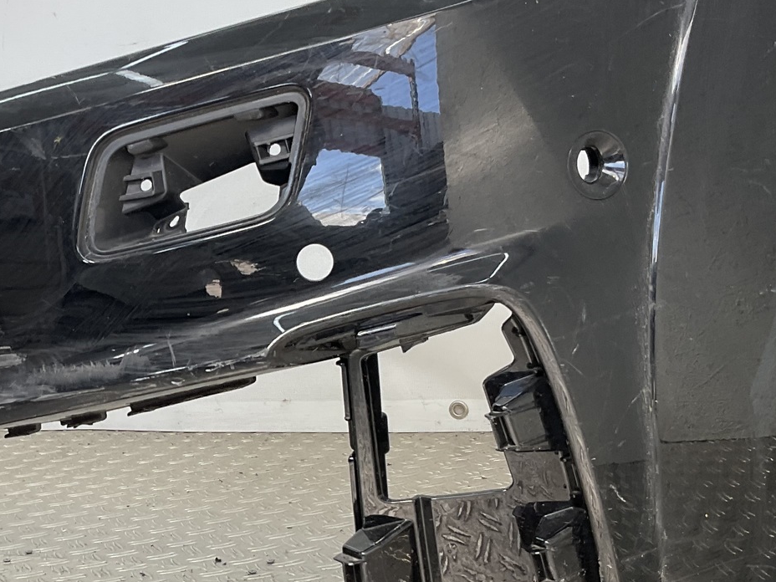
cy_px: 382
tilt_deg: -8.9
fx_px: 1412
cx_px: 157
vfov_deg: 23.2
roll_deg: +4.6
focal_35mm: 63
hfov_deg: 30.0
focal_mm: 3
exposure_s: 1/103
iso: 16
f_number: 1.8
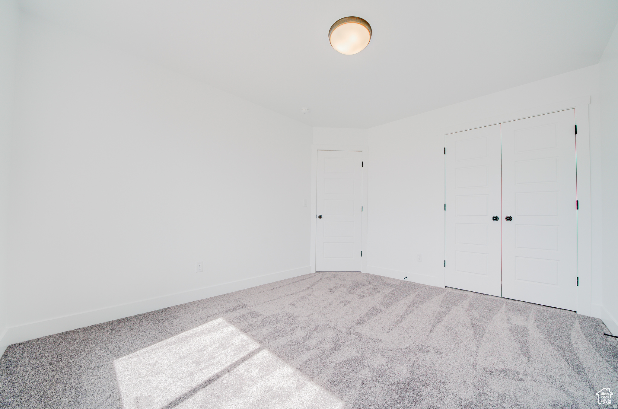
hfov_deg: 112.7
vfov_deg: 89.7
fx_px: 206
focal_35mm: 12
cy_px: 204
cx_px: 309
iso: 400
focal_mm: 12
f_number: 8
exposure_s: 1/80
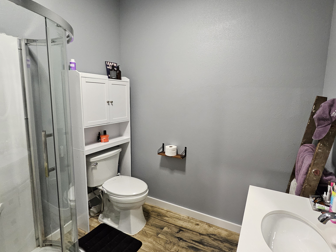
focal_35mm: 17
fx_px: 165
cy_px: 118
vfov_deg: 74.6
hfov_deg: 90.2
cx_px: 196
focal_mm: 1.74
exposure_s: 1/60
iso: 400
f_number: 2.2
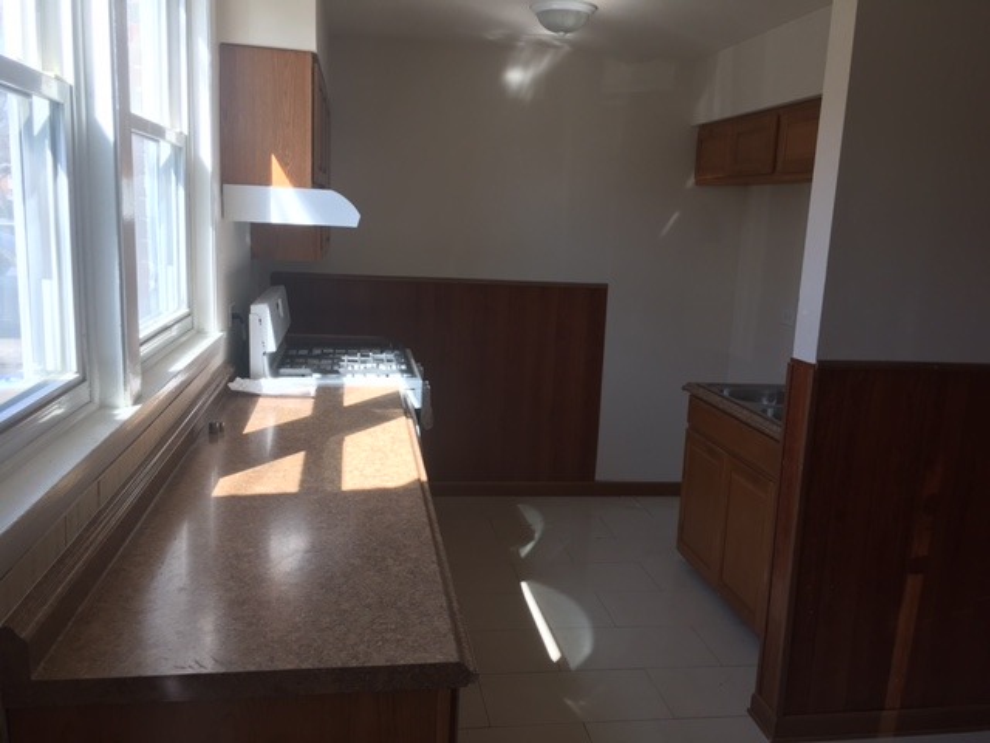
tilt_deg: -9.1
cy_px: 372
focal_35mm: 29
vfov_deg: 48.2
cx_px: 495
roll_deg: -3.2
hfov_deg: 61.7
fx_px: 829
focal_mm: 4.15
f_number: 2.2
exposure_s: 1/120
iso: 32
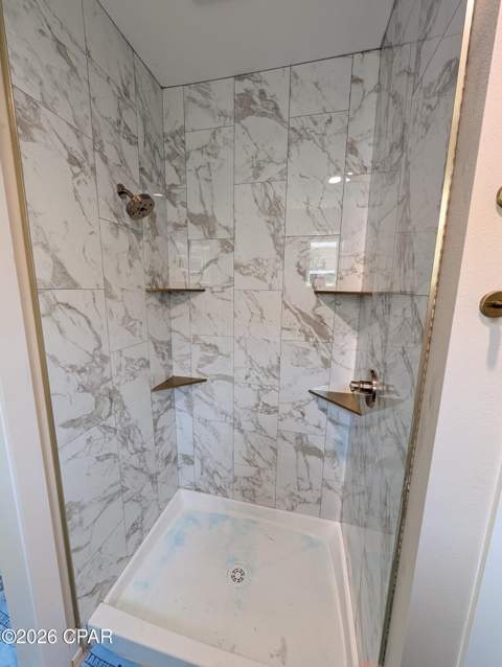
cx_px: 251
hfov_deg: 94.6
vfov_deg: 110.5
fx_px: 232
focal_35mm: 12
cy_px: 334
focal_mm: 2.02
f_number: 1.7
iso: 91
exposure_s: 1/60
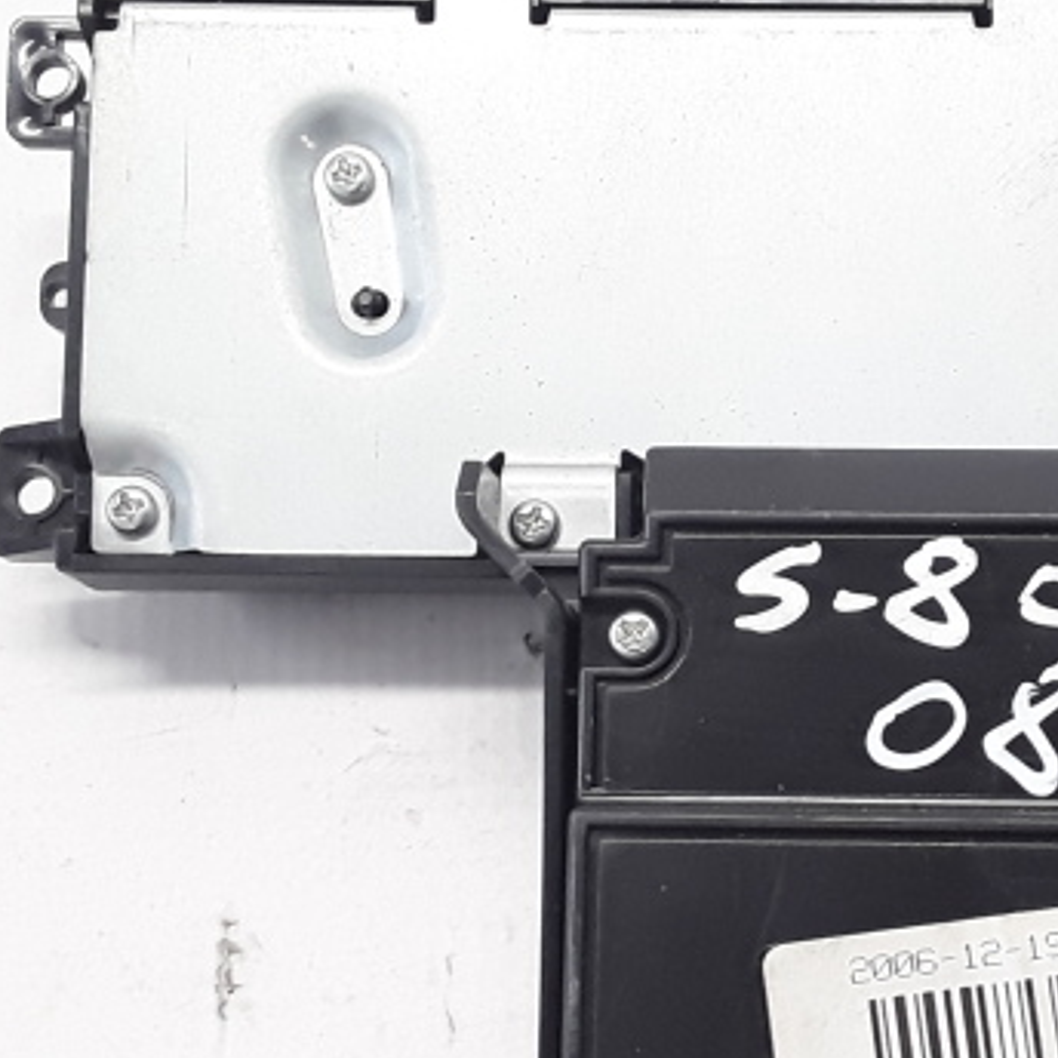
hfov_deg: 23.8
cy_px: 683
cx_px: 892
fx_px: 2455
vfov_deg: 24.2
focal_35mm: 71
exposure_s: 1/33
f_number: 1.9
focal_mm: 2.91
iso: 100
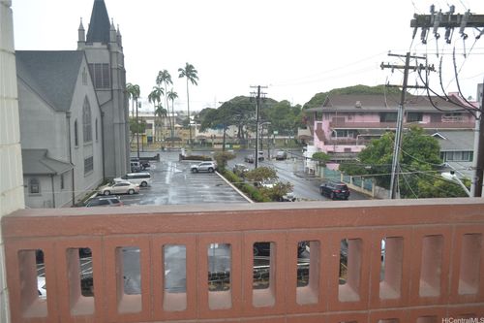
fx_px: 403
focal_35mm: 30
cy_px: 162
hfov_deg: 61.9
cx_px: 242
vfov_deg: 43.6
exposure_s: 1/200
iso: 100
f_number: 5.6
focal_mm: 20
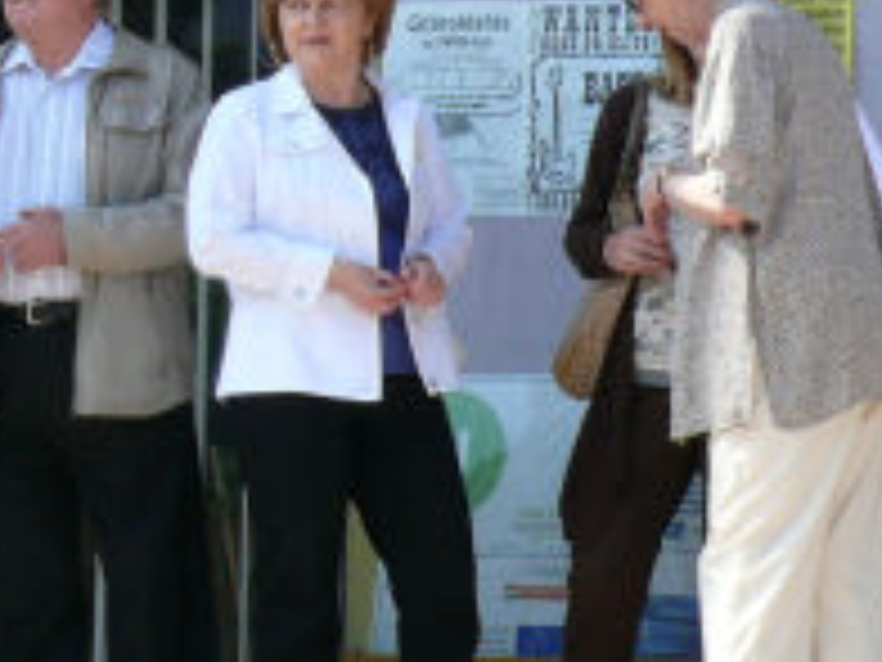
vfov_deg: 8.0
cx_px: 117
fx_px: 4739
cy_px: 270
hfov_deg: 10.6
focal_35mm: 186
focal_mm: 11.9
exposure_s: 1/250
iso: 100
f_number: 5.6
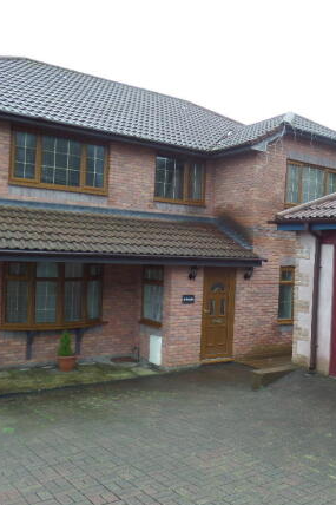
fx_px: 476
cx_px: 239
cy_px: 252
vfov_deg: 55.8
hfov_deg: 38.2
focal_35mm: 34
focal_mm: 4
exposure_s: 1/60
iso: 100
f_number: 3.2
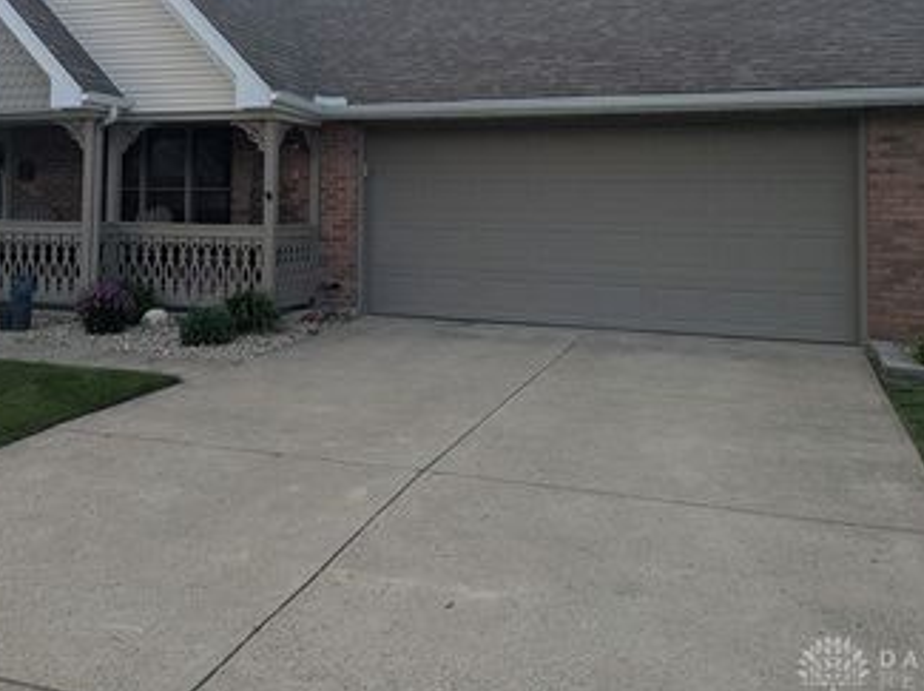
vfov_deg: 37.6
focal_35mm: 37
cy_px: 165
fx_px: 987
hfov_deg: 49.7
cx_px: 350
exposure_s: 1/311
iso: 48
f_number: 1.85
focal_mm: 6.81
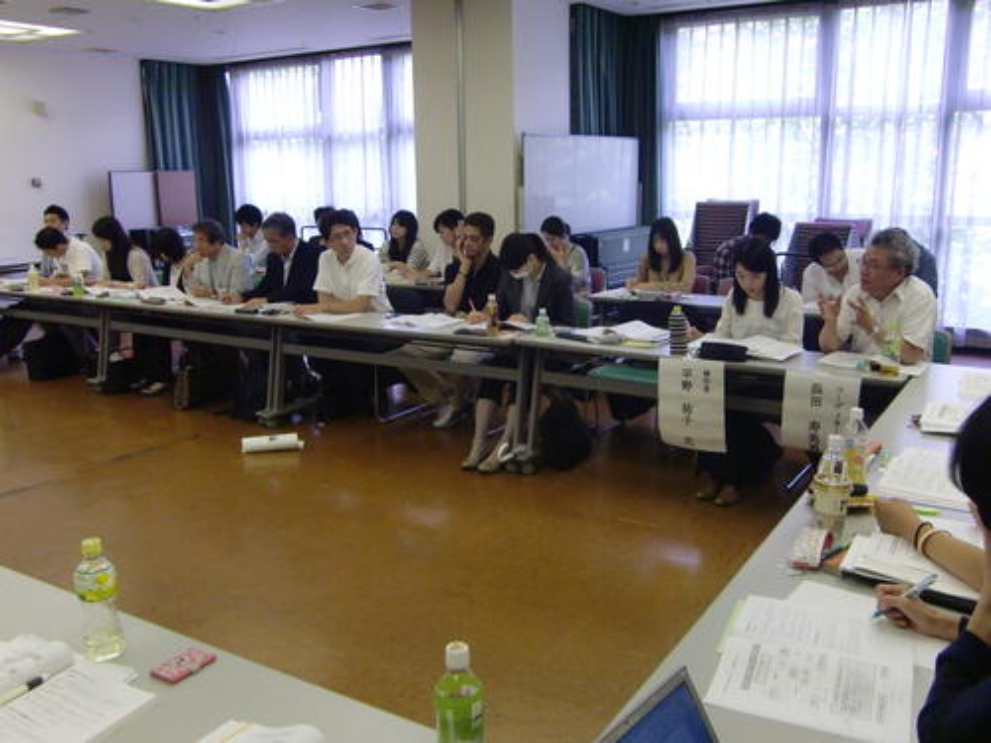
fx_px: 945
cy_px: 372
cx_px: 496
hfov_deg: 55.4
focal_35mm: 33
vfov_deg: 42.9
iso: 400
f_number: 2.7
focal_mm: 5.8
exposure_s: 1/125
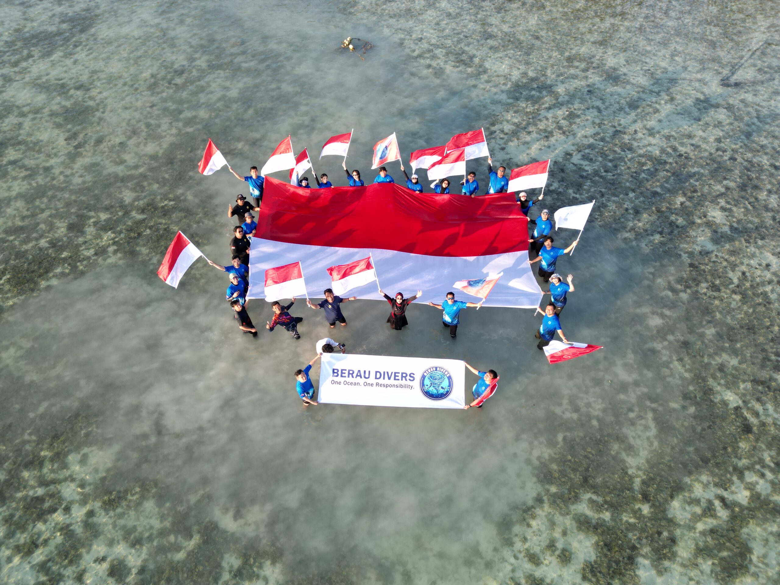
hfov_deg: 71.6
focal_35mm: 24
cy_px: 292
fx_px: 541
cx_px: 390
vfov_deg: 56.8
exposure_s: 1/725
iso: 110
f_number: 1.7
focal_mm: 6.72
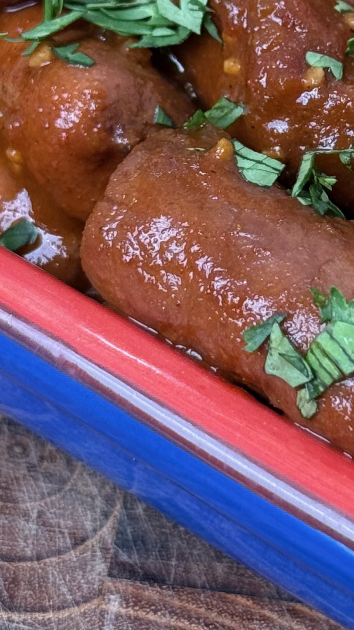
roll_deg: -8.0
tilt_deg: -37.3
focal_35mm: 146
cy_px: 180
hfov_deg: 8.3
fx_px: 2437
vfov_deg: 14.7
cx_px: 383
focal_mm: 6.76
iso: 125
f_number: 1.78
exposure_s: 1/120
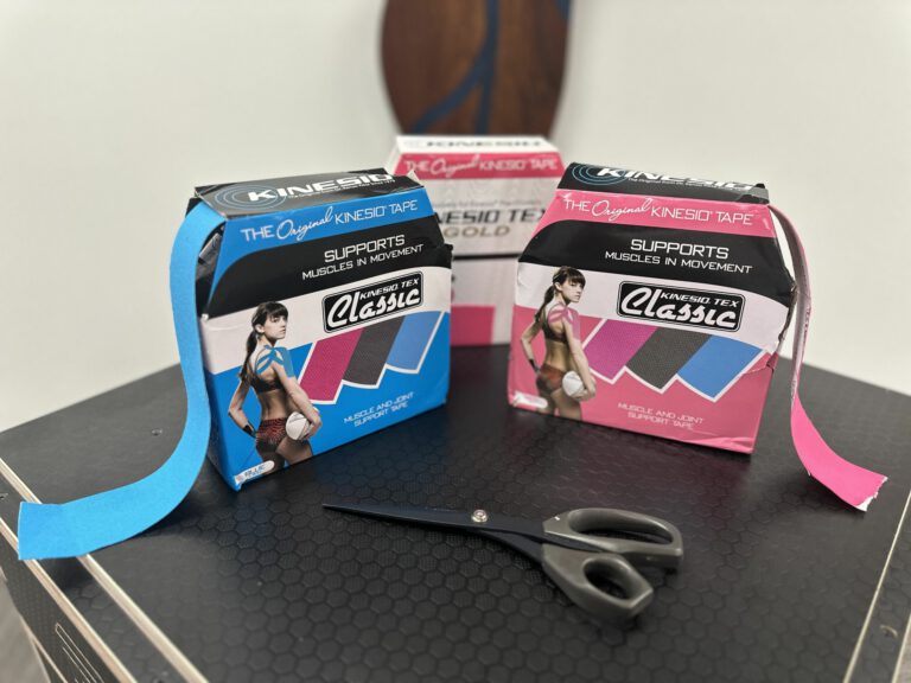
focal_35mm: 24
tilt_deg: -26.5
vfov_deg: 56.8
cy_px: 342
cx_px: 456
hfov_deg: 71.6
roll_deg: -1.2
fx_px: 632
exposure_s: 1/60
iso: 250
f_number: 1.78
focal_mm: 6.86
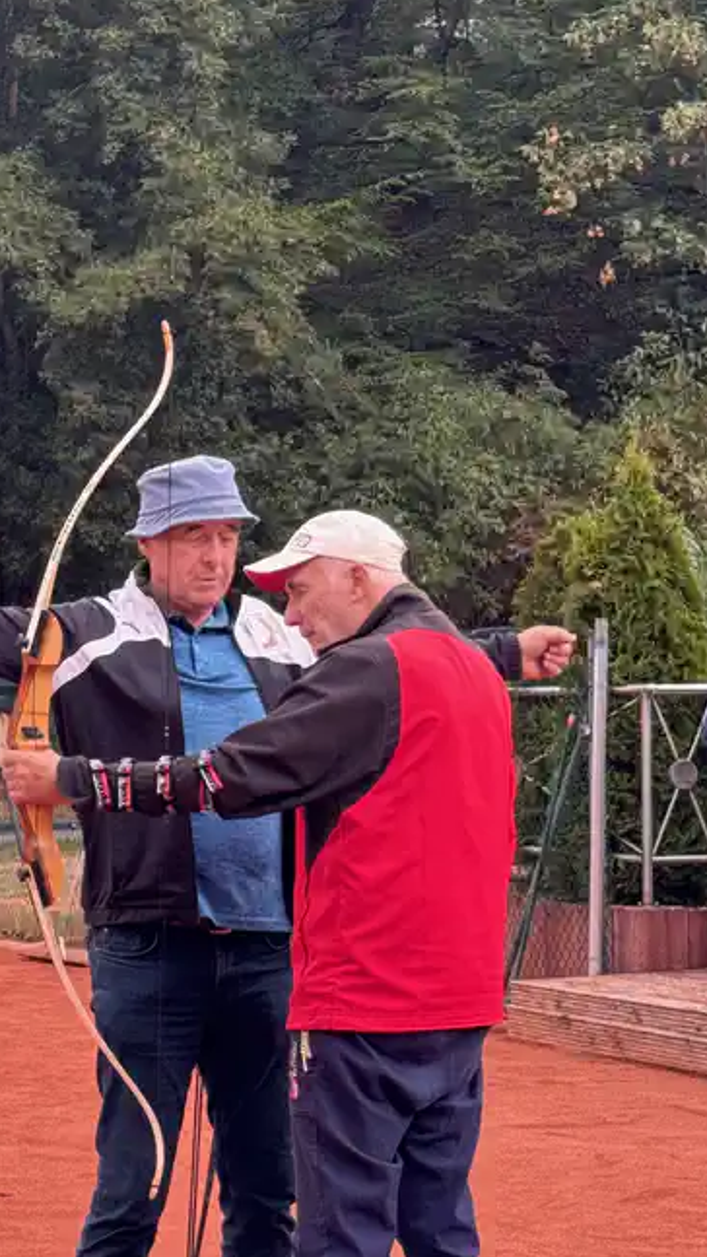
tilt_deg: +0.8
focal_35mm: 97
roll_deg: +0.2
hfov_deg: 12.4
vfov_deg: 22.0
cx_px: 33
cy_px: 641
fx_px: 3232
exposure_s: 1/218
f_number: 1.78
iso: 50
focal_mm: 6.76
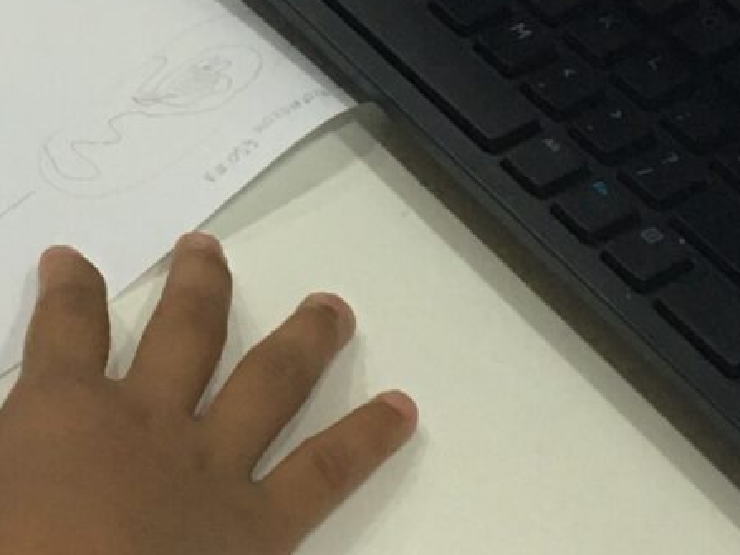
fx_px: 3548
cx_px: 129
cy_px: -128
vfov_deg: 8.8
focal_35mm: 166
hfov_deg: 11.9
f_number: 2.2
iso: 125
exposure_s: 1/33
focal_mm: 4.15
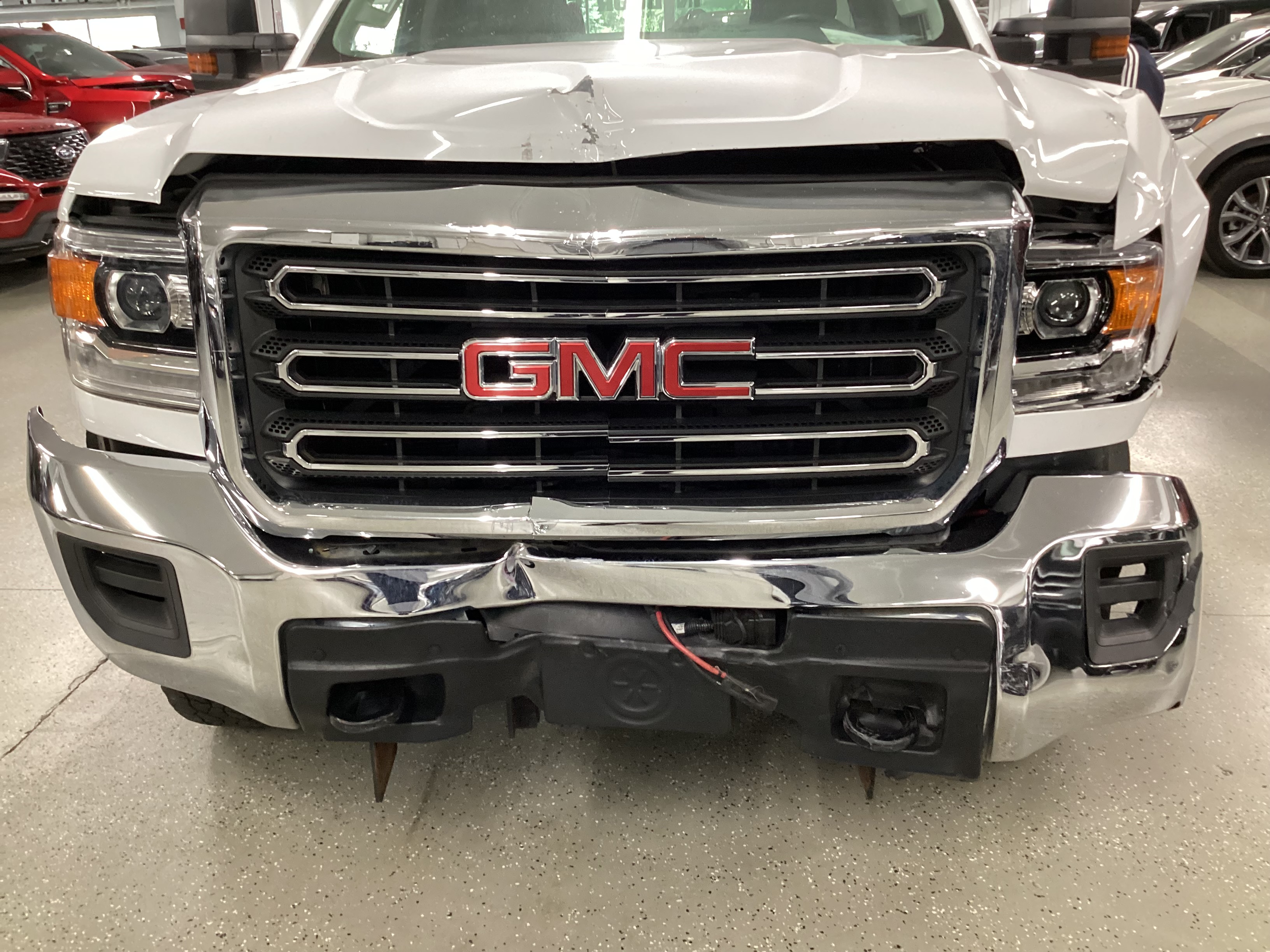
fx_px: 1137
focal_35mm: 31
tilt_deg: -22.2
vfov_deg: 45.4
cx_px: 635
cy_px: 476
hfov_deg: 58.4
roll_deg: +2.4
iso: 320
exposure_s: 1/40
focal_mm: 3.3
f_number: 2.4
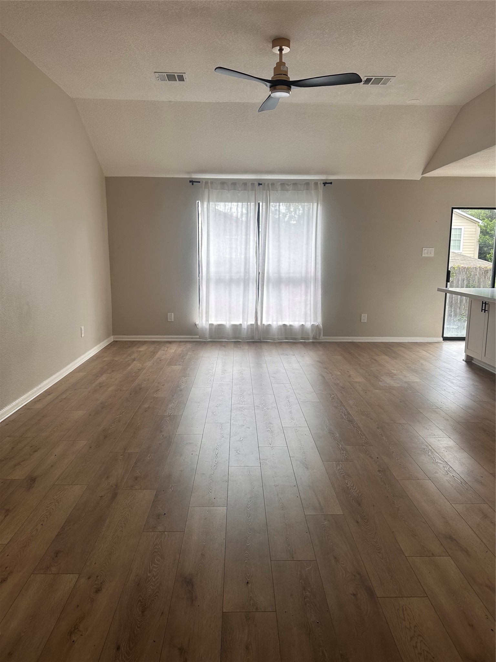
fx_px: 459
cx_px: 248
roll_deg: -2.4
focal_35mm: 24
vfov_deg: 71.6
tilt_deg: -8.0
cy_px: 331
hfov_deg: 56.8
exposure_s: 1/121
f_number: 1.78
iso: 64
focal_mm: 6.86
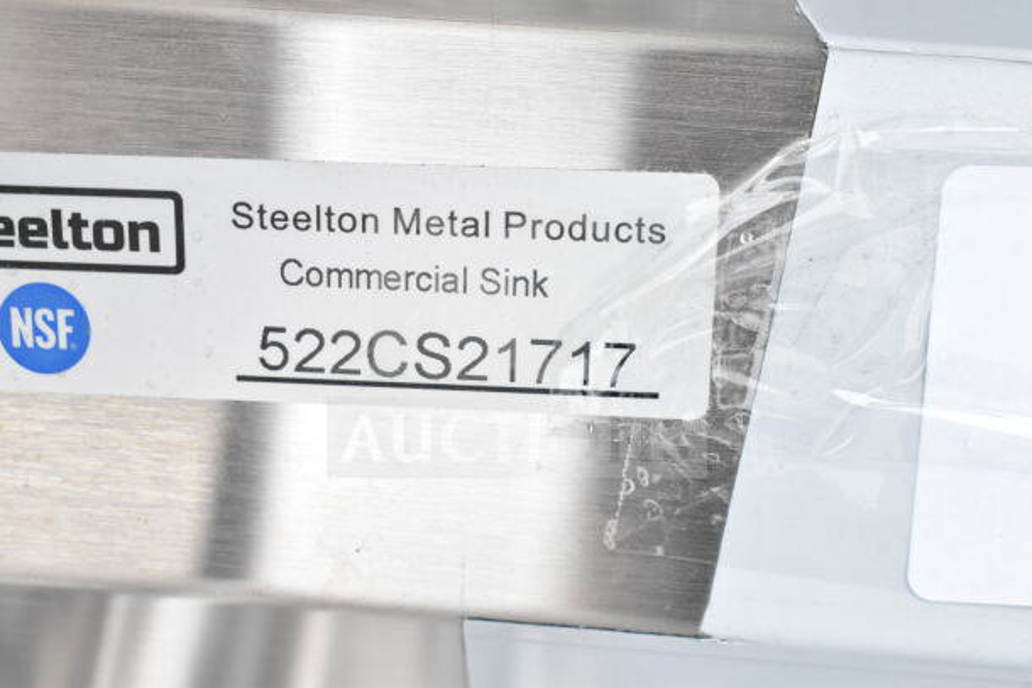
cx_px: 516
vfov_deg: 22.6
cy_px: 344
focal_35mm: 60
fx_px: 1720
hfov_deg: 33.4
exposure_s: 1/200
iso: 1600
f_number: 8
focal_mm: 40
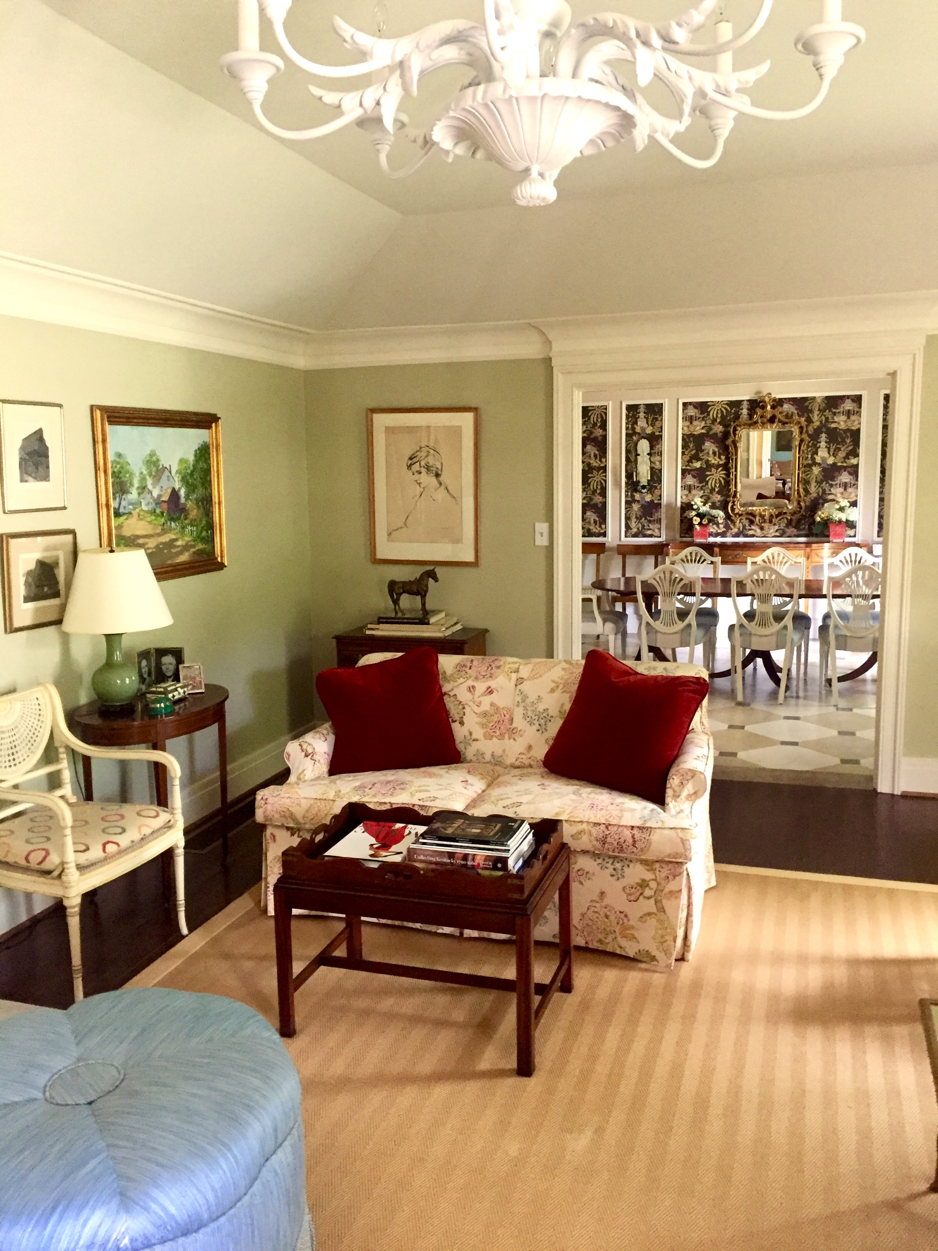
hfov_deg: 48.2
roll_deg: +1.2
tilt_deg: -9.3
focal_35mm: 29
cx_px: 469
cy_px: 626
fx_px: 1048
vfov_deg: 61.7
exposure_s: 1/30
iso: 320
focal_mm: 4.15
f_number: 2.2
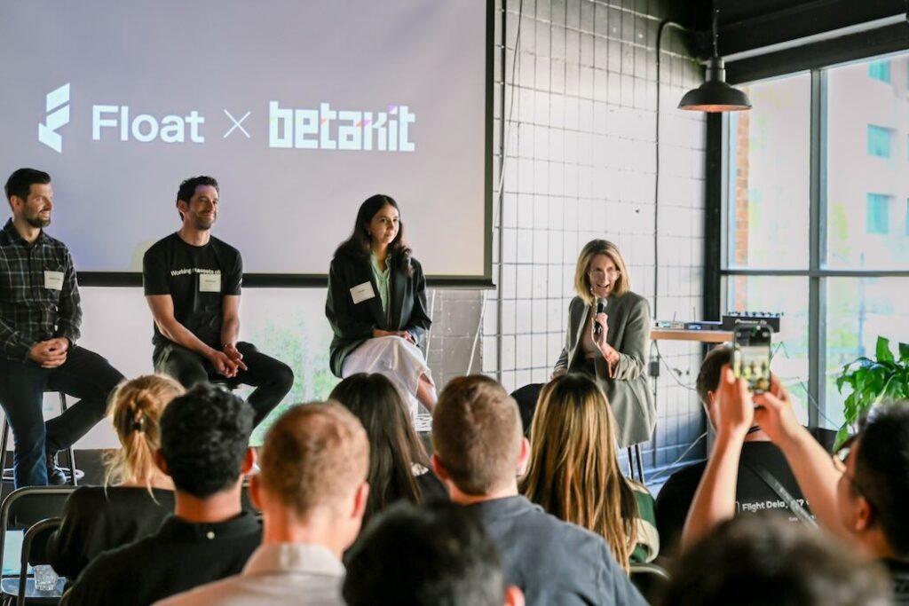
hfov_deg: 28.8
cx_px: 454
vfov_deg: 19.5
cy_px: 303
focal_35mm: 70
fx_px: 1768
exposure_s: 1/160
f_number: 4
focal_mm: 70
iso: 2500
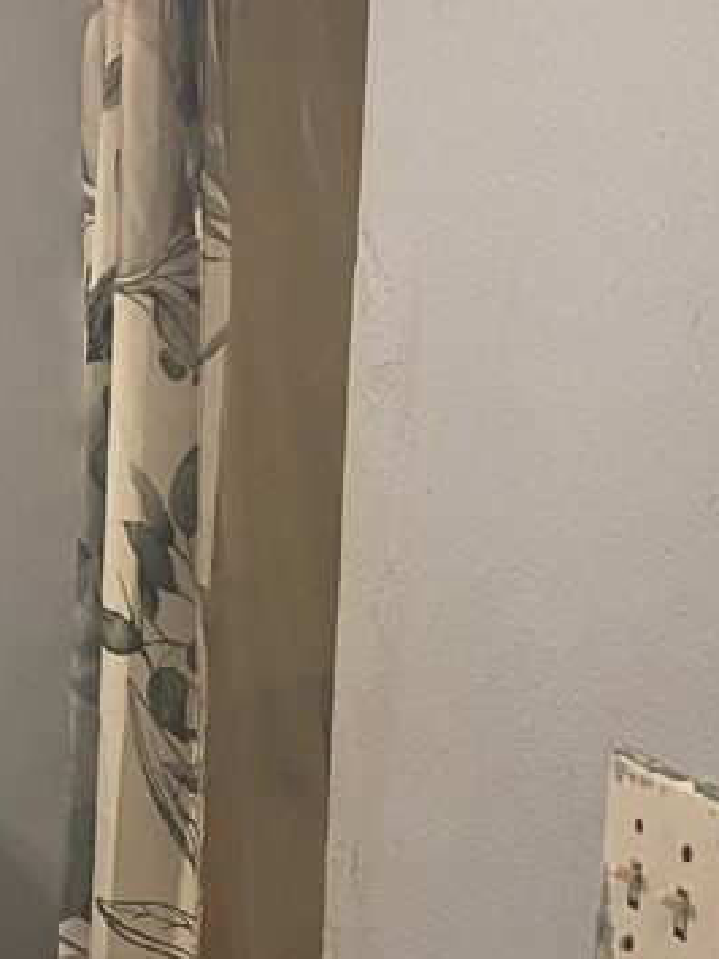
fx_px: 2078
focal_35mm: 75
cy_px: 927
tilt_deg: -16.0
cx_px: 38
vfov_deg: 24.9
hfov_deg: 19.2
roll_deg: +0.6
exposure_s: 1/40
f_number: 1.8
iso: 320
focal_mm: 4.25
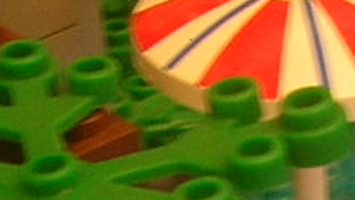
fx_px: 2722
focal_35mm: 289
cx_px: 518
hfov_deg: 7.3
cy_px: 724
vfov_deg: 4.0
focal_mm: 5.8
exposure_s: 1/15.1
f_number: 2.8
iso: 50
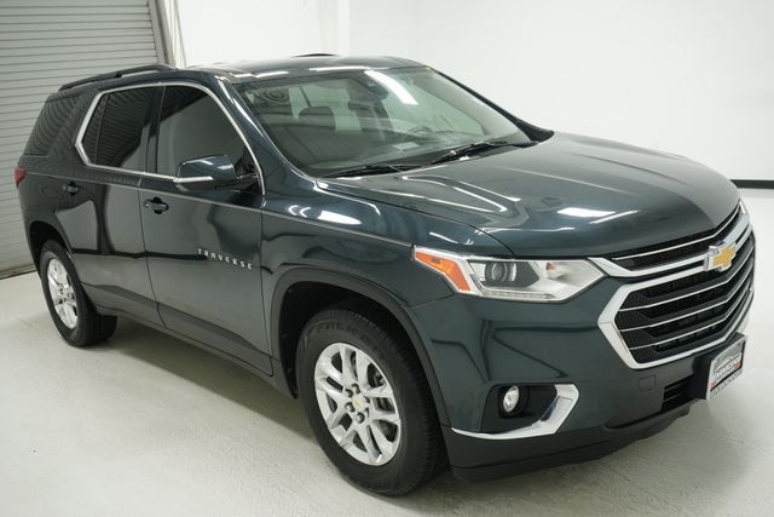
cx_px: 387
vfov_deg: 38.9
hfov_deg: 55.8
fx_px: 731
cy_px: 258
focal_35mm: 34
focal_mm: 23
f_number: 5.6
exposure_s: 1/200
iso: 1000
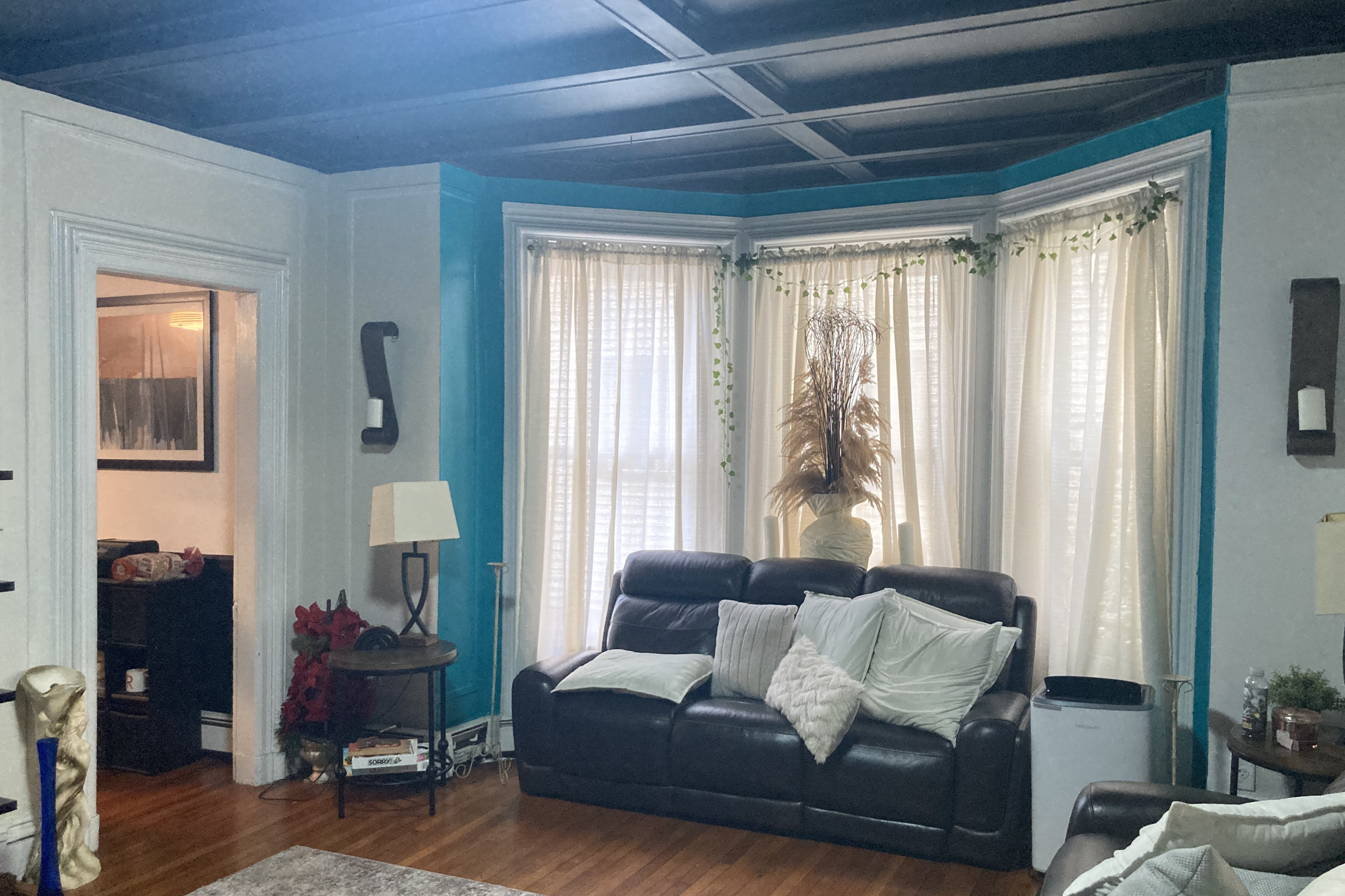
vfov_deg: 43.6
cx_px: 664
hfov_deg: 61.9
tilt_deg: +0.2
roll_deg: -0.1
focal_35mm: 30
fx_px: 1121
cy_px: 489
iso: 250
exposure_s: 1/60
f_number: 1.8
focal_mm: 3.99
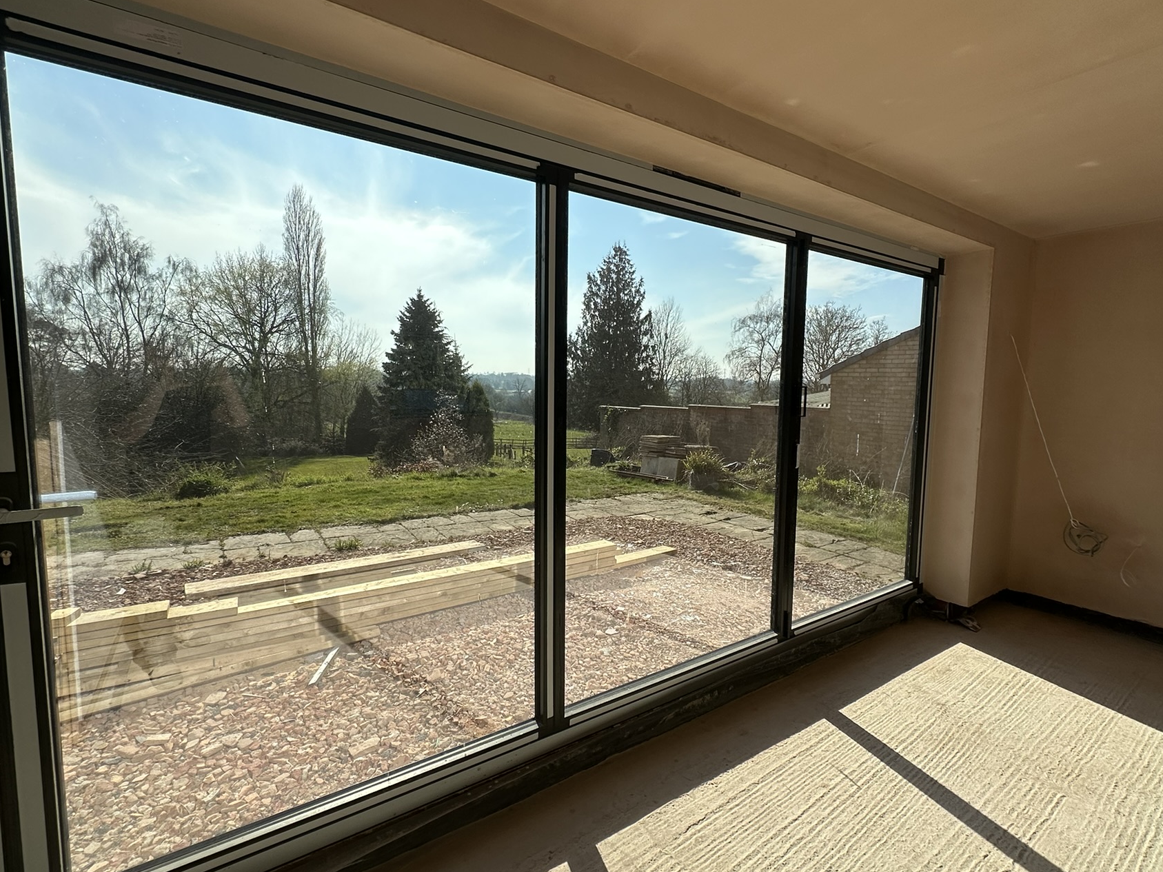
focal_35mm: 17
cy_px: 434
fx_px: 571
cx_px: 613
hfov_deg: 90.9
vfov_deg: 74.7
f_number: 2.2
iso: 40
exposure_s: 1/2564
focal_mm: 2.22
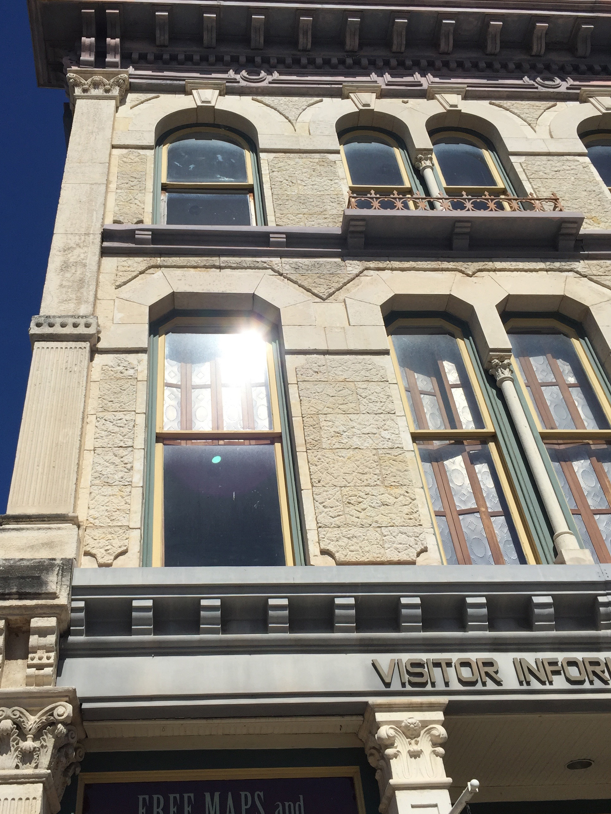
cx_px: 232
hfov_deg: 39.4
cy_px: 411
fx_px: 847
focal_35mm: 36
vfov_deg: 51.4
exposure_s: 1/4405
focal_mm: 4.15
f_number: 2.2
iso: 32
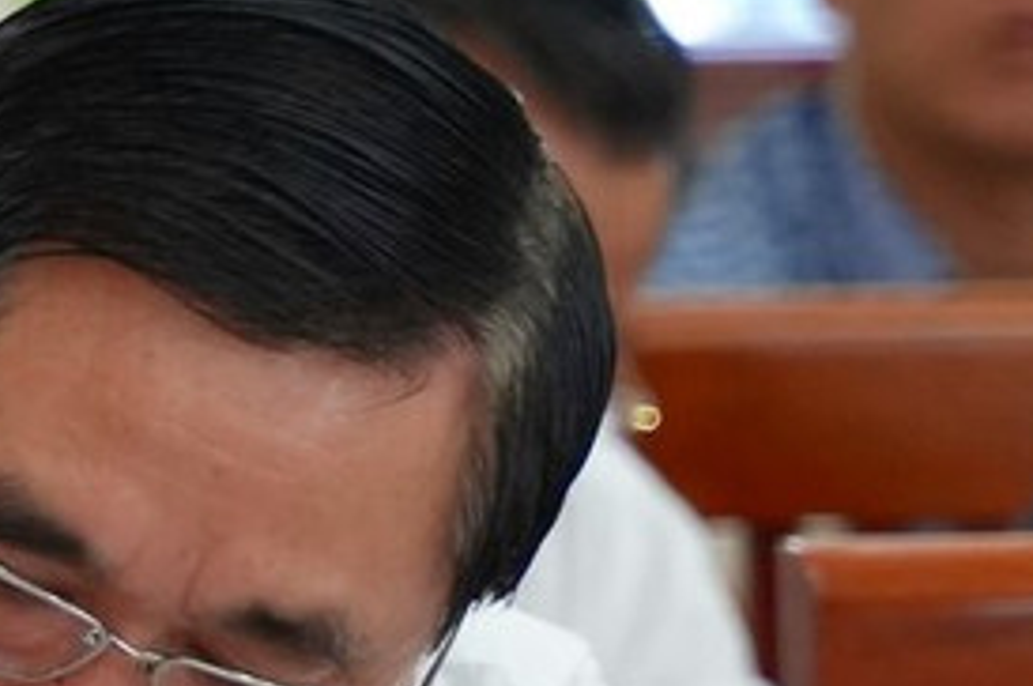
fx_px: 15018
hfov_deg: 3.8
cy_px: 41
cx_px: -2469
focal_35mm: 524
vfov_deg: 2.6
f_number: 3.2
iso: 1600
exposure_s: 1/500
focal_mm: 70
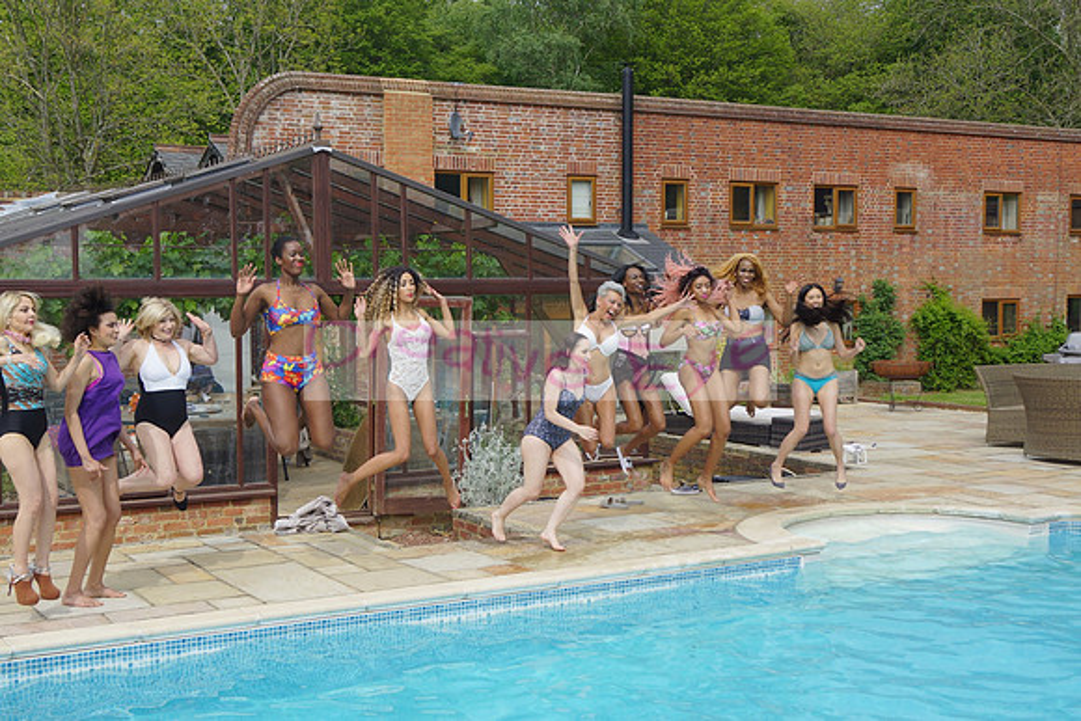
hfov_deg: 43.6
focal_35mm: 45
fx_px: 1352
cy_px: 360
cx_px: 540
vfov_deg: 29.9
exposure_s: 1/500
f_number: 6.3
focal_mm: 30
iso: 125
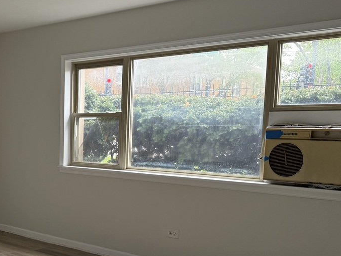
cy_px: 188
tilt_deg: -7.4
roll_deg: -0.5
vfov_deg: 28.2
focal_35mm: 51
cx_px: 58
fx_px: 502
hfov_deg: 36.0
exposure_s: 1/146
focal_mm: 6.76
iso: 100
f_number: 1.78
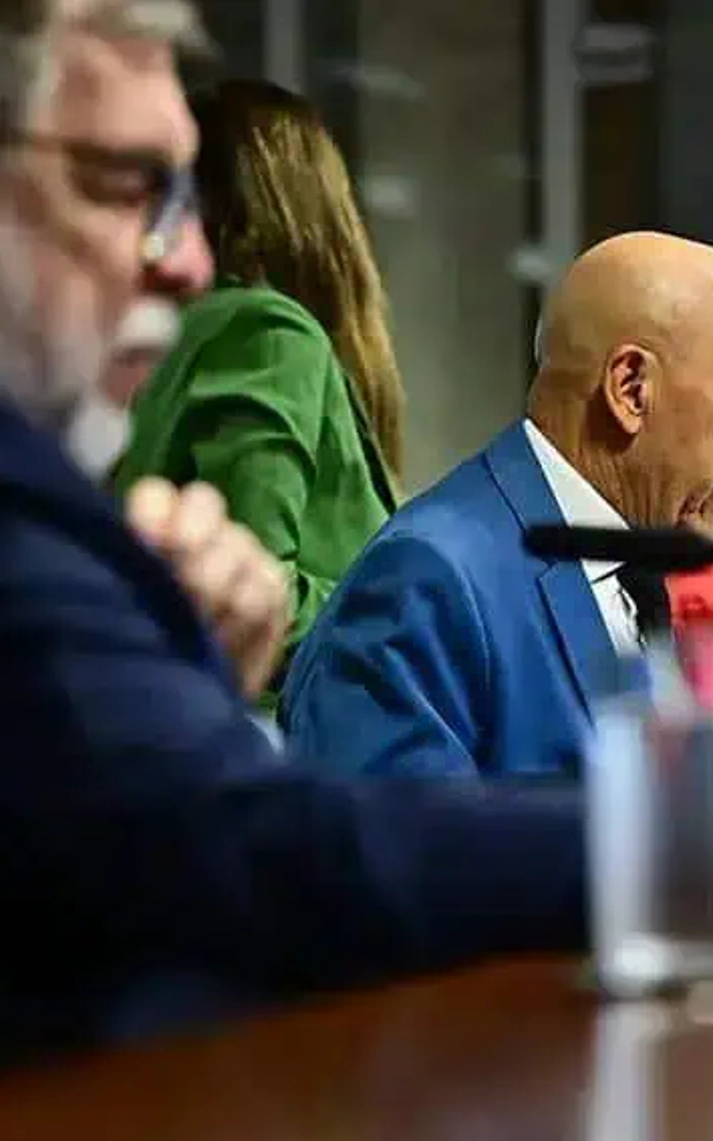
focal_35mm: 142
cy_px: 572
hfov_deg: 9.2
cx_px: 683
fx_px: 4418
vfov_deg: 14.7
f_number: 2.8
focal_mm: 92
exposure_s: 1/160
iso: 1600
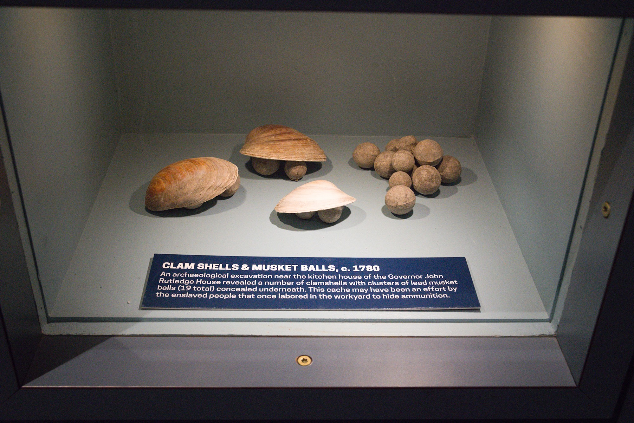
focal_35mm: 44
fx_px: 775
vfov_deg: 30.5
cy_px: 212
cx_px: 317
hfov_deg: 44.5
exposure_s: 1/80
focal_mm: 44
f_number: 11
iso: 10000
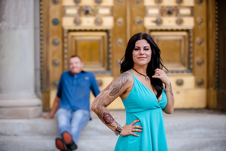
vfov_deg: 12.9
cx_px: 110
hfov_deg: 19.2
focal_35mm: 107
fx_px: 669
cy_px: 75
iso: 500
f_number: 2.8
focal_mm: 102
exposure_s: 1/320
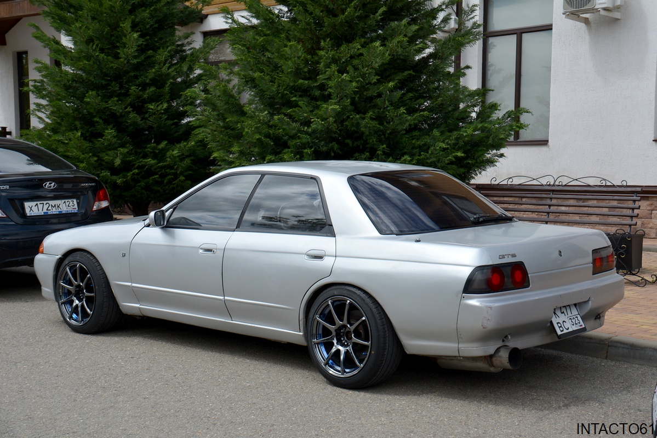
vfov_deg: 23.8
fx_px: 1040
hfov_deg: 35.0
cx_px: 328
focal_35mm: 57
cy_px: 219
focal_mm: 38
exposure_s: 1/250
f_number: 8
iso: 100
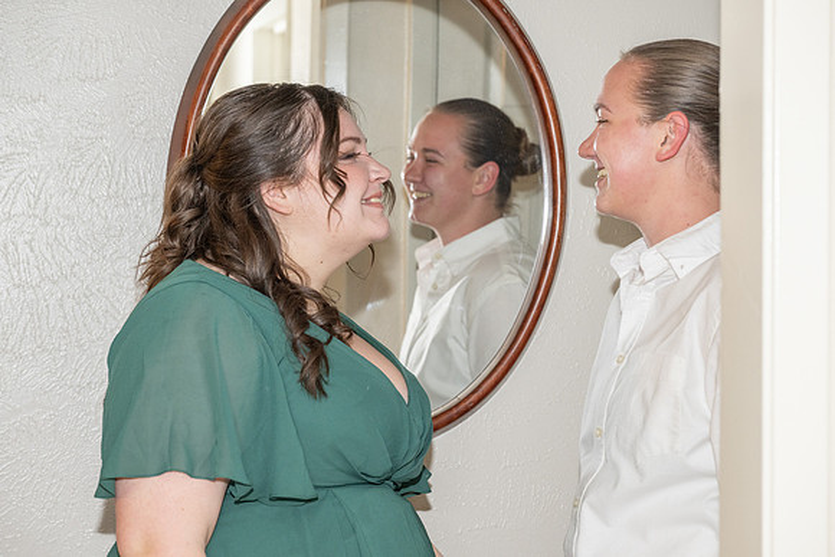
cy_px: 279
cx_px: 412
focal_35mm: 90
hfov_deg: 22.6
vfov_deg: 15.2
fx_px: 2092
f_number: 5.6
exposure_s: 1/80
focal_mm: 87
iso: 800
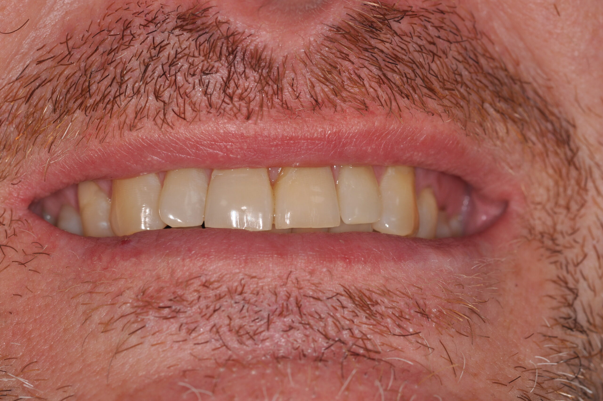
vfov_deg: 8.7
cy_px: 200
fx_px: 2635
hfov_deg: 13.1
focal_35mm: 158
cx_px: 302
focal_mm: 105
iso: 200
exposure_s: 1/60
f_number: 13
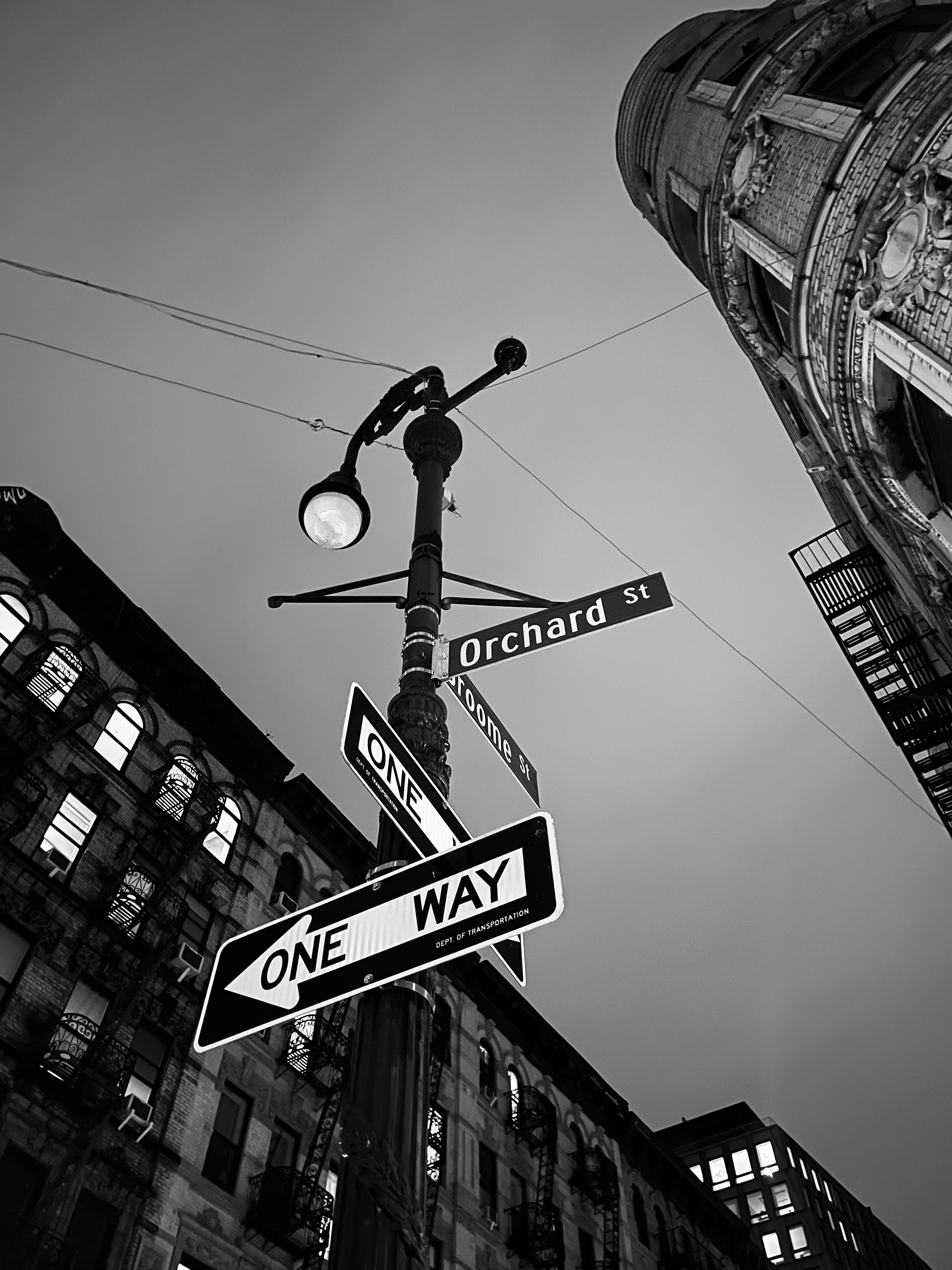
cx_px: 476
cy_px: 635
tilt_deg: +57.9
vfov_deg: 69.4
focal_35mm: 25
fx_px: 917
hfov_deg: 54.9
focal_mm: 5.1
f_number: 1.6
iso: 640
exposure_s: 1/9
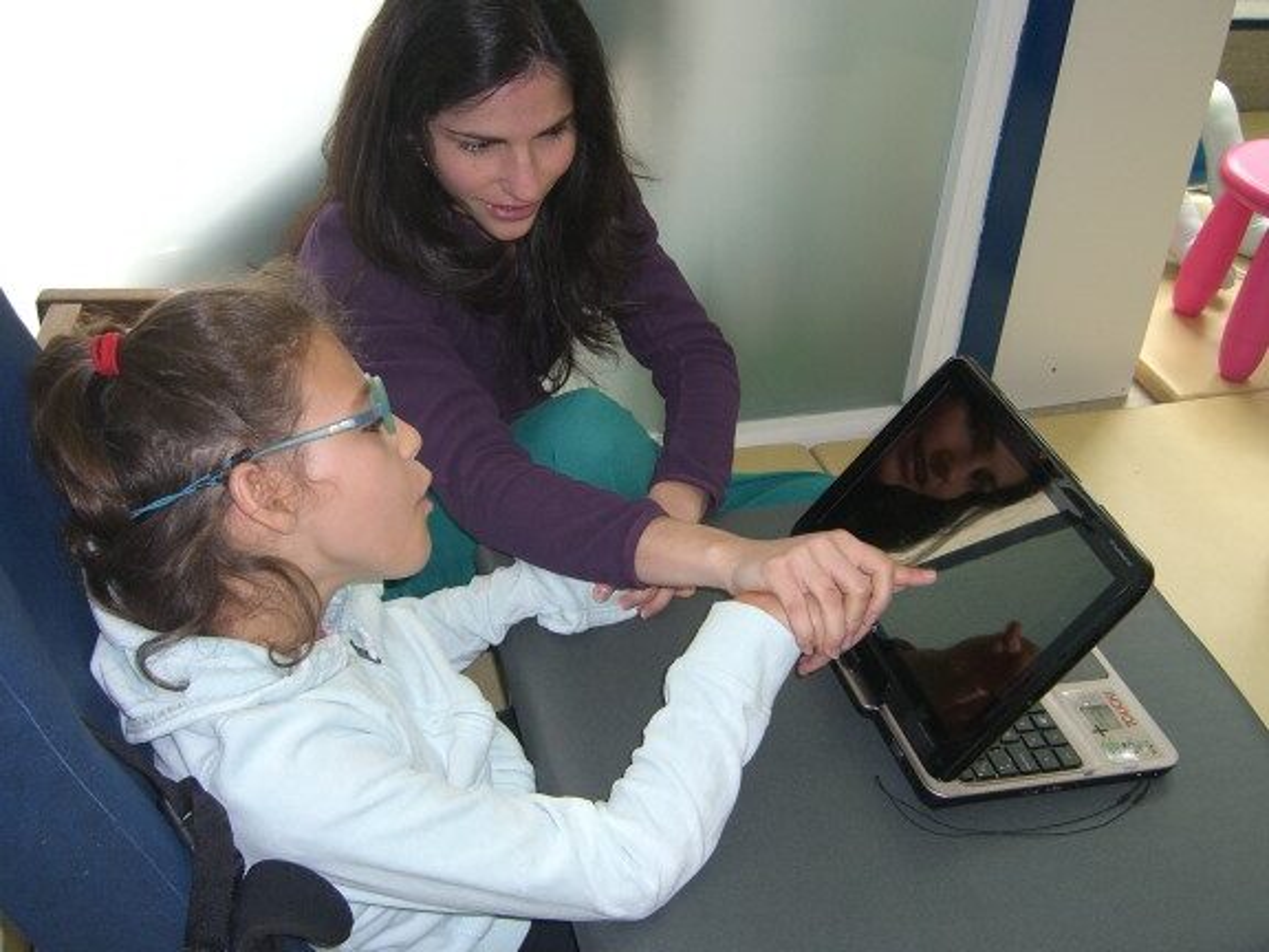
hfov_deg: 49.0
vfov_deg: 37.7
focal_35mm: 38
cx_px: 634
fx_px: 1393
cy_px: 476
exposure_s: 1/60
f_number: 2.8
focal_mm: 7.9
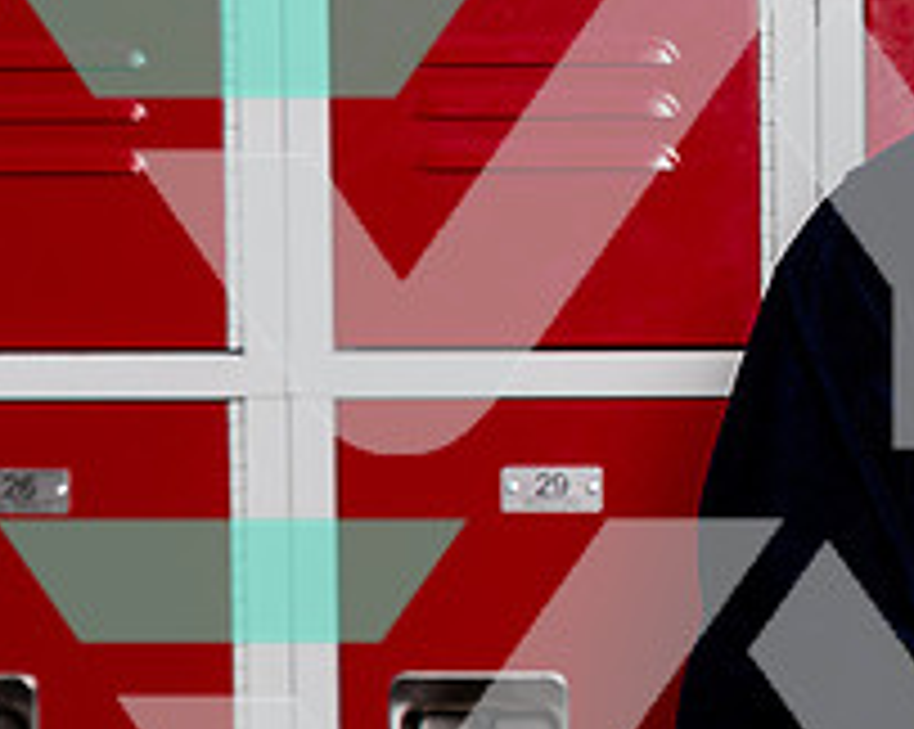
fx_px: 4135
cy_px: 214
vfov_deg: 10.1
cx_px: 1157
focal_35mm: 153
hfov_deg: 12.3
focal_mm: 57
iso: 160
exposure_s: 1/250
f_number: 5.6
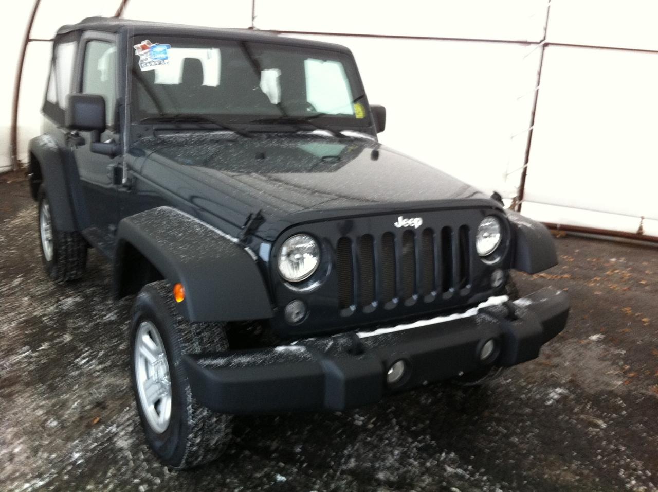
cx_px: 329
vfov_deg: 40.6
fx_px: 664
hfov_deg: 52.7
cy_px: 246
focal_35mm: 35
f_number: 2.8
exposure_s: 1/17
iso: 160
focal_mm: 3.85
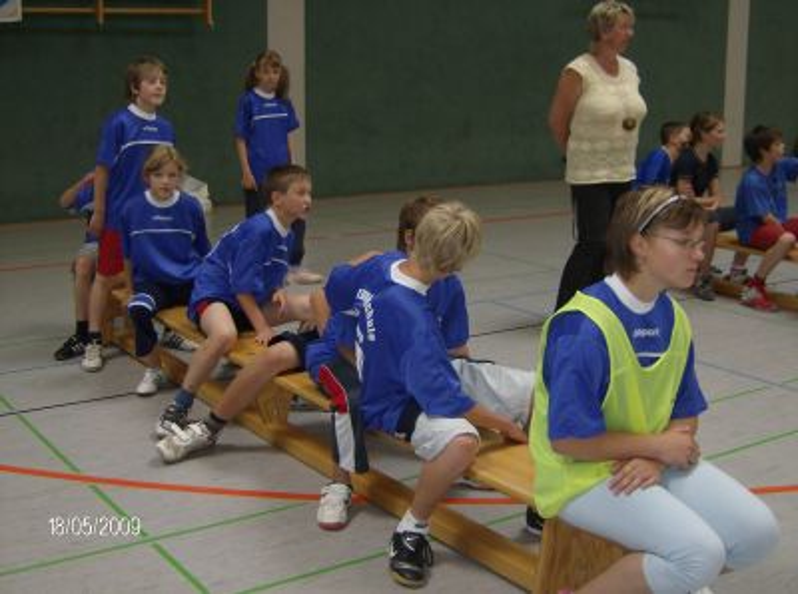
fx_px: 1058
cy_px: 297
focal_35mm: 46
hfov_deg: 41.3
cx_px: 399
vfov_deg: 31.4
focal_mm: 7.7
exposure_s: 1/74
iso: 200
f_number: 3.1
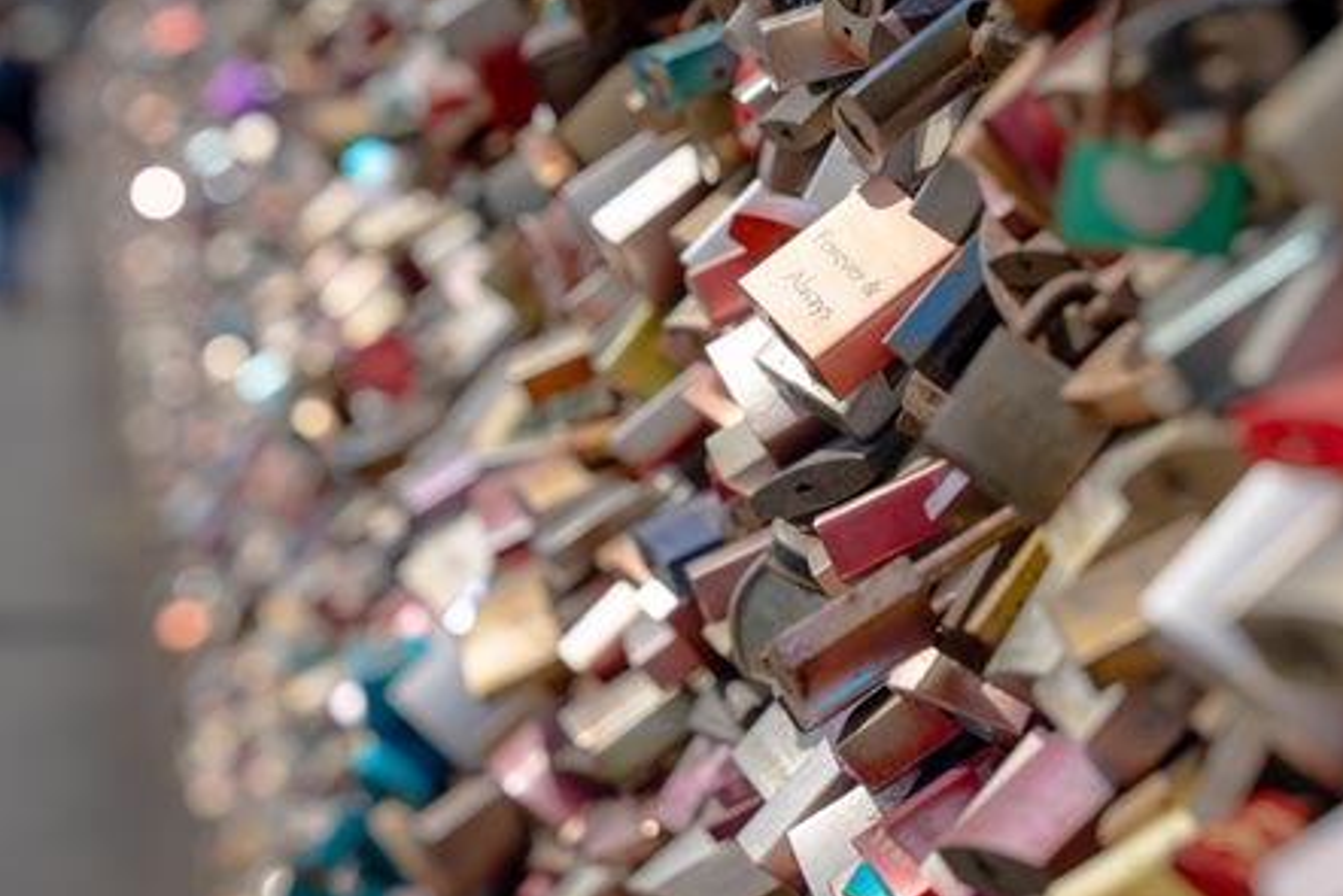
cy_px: 298
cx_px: 857
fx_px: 3545
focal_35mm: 95
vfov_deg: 14.4
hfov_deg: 21.4
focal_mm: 70
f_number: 5
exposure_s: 1/4000
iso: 200
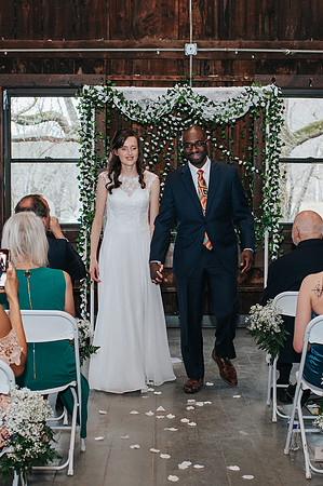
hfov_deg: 19.6
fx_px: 937
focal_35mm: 69
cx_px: 173
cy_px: 278
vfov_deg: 29.1
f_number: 3.2
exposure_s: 1/200
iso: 1000
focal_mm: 35
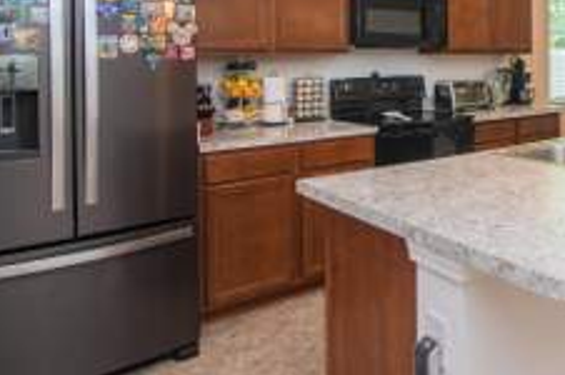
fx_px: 533
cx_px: 495
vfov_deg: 36.9
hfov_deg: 50.4
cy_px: 56
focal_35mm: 34
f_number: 8
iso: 250
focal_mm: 16
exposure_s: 1/20
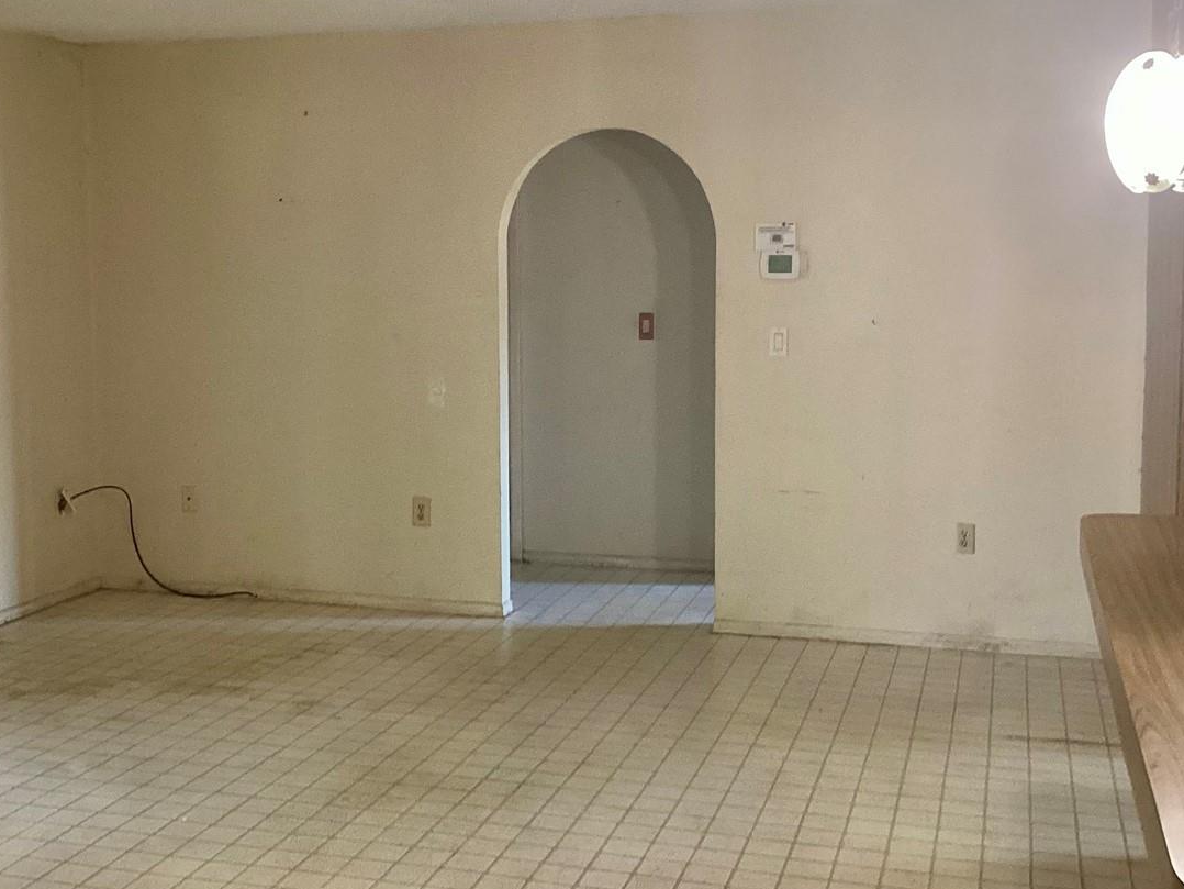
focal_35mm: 46
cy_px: 387
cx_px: 484
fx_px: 1574
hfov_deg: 41.1
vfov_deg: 31.5
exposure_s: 1/60
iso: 250
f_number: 2.4
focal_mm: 3.3
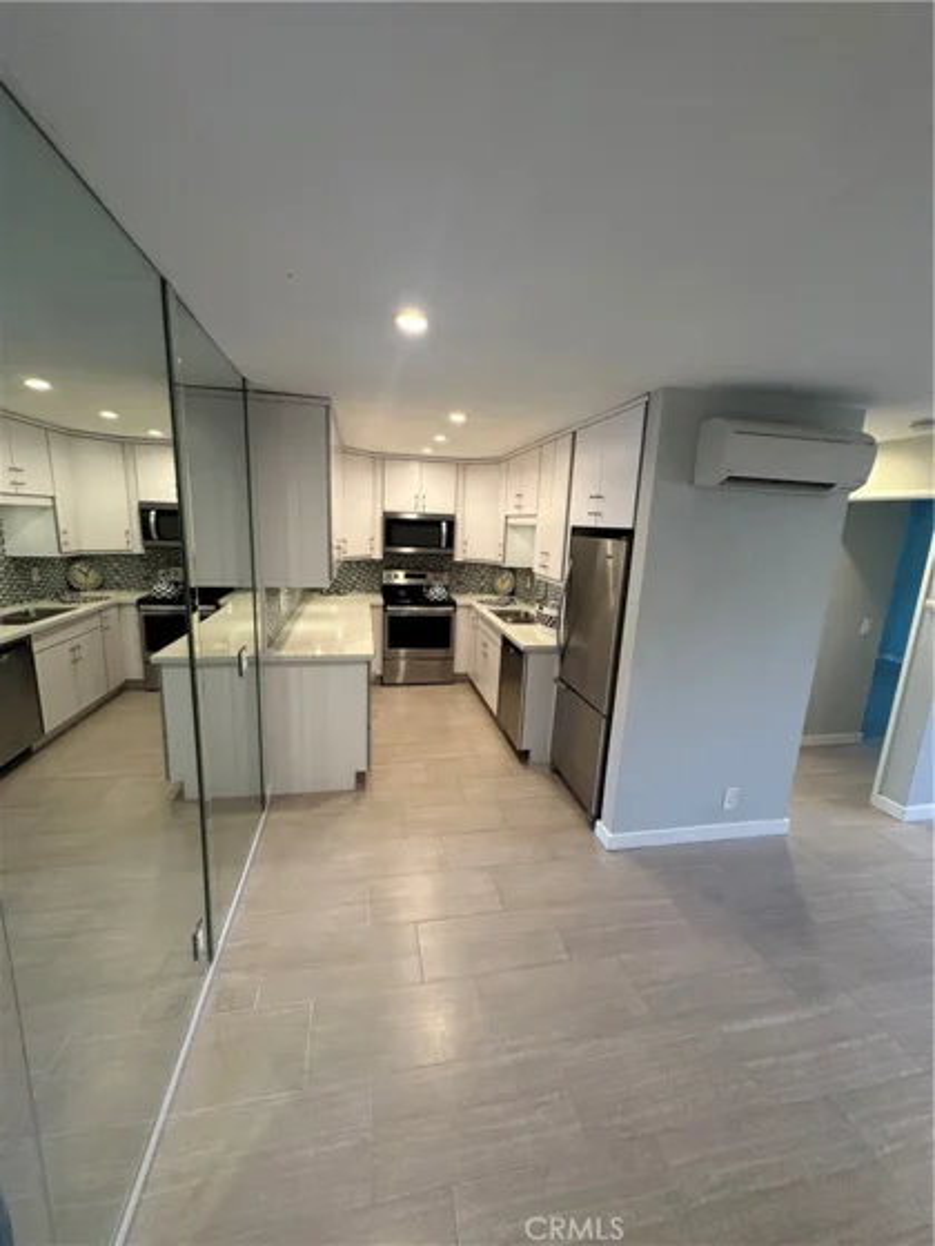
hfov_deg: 85.7
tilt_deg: -9.7
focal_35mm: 14
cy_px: 623
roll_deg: -2.6
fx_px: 504
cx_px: 468
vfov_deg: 102.1
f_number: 2.2
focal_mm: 2.22
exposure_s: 1/120
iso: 250
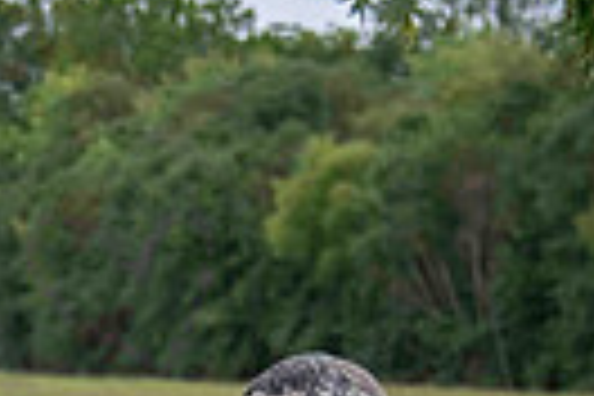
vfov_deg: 6.6
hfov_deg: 10.2
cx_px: 144
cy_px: 844
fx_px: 3333
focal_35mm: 202
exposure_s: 1/640
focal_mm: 46
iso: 400
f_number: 4.2
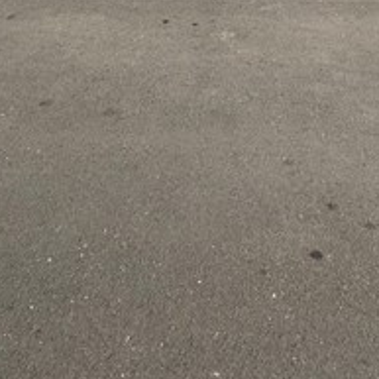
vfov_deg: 25.8
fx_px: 508
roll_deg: -0.6
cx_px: 228
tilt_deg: -0.6
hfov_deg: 40.7
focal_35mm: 41
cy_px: -230
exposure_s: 1/1506
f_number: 2.2
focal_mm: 2.22
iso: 50
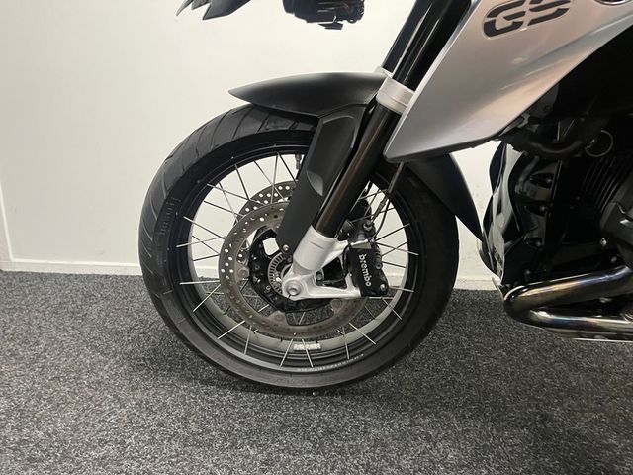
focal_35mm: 26
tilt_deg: -17.8
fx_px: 475
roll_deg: -4.6
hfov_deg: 67.3
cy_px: 238
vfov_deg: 53.1
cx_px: 316
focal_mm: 5.1
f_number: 1.6
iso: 320
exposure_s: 1/50
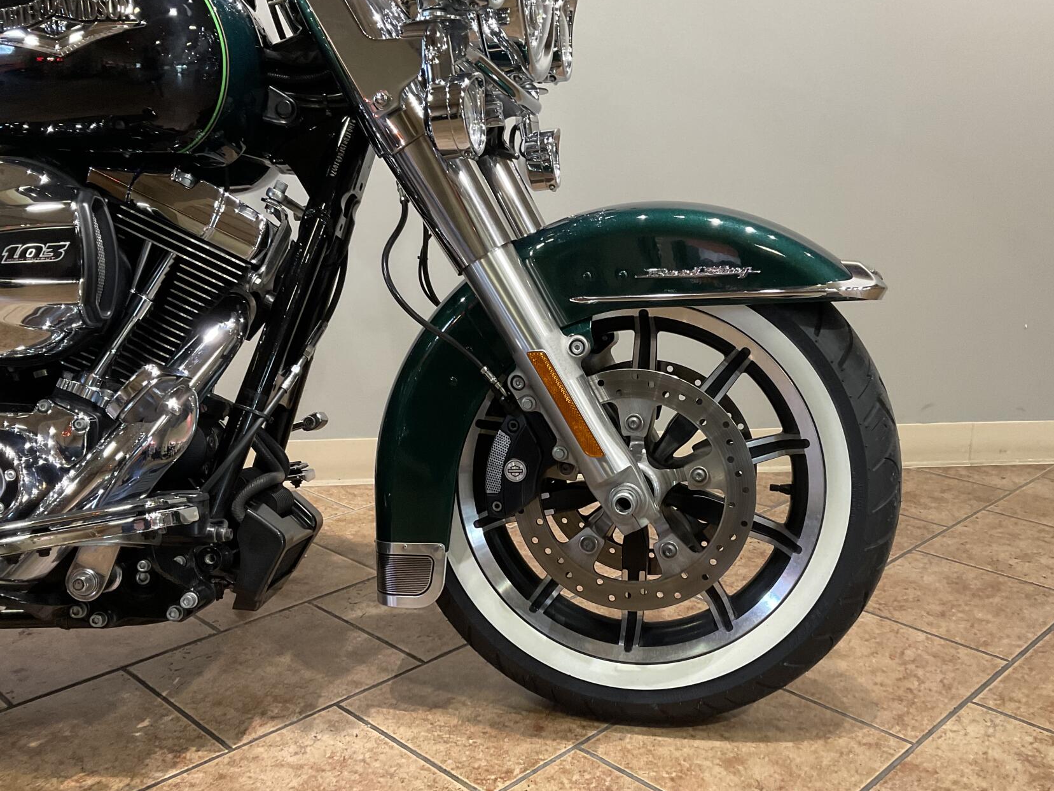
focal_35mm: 35
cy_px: 460
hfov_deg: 52.5
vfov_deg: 40.6
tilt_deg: -17.9
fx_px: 1066
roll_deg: -0.6
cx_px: 575
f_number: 1.8
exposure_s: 1/60
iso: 100
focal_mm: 3
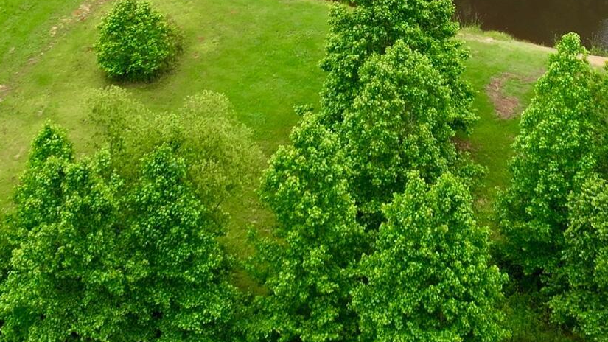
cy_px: -126
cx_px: 416
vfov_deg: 12.3
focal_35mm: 95
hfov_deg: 22.3
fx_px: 1532
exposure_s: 1/640
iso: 130
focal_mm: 12.29
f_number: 2.8
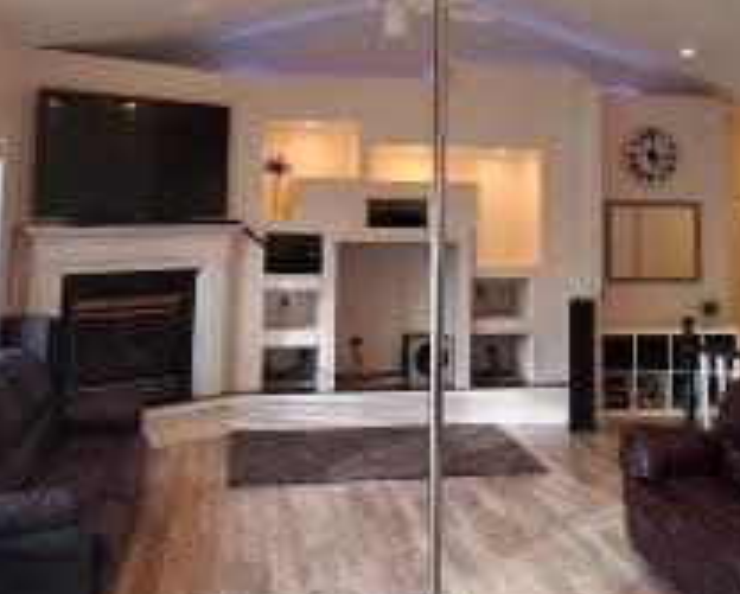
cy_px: 107
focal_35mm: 39
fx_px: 855
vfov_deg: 36.8
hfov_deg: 46.7
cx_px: 420
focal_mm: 1.8
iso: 125
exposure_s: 1/59
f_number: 2.2
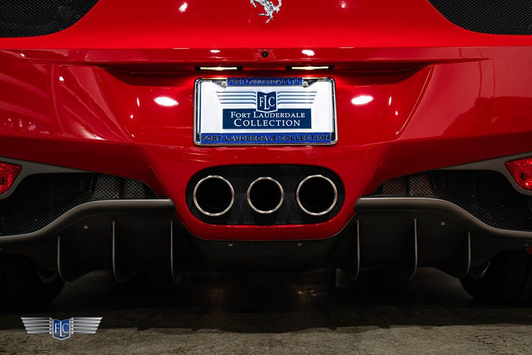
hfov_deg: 38.9
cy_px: 178
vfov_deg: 26.5
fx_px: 754
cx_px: 266
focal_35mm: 51
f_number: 4
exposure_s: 1/80
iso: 1600
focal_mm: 51
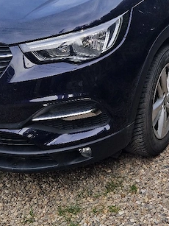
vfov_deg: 32.1
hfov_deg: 24.2
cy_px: 94
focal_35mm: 60
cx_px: 123
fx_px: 391
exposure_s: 1/312
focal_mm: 5.4
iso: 50
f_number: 1.8
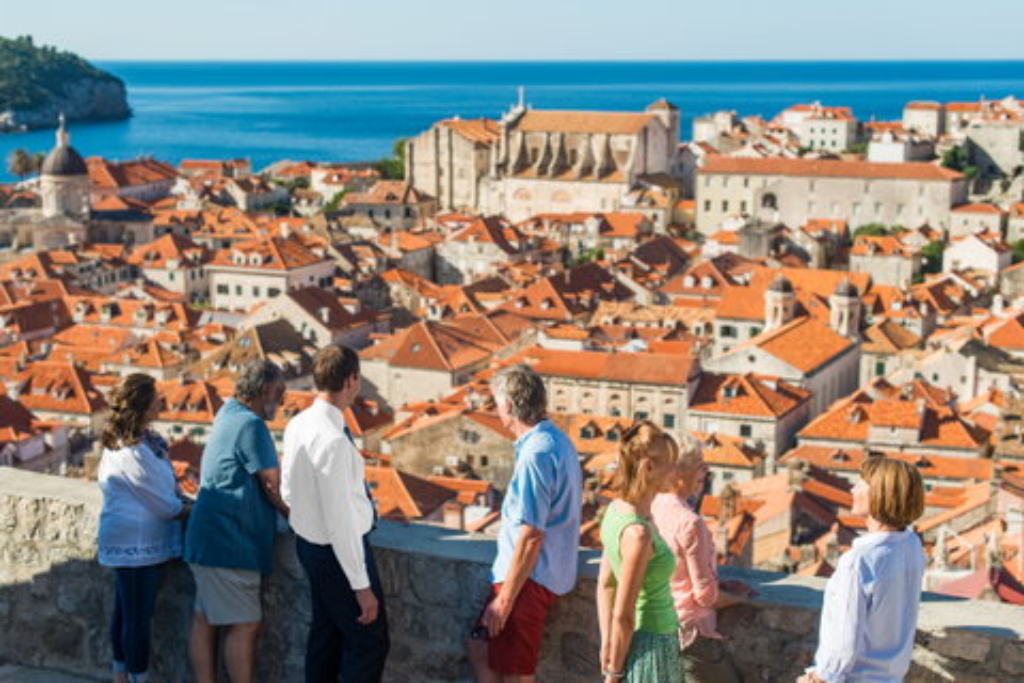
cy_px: 342
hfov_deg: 39.6
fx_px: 1422
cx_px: 512
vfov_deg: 27.0
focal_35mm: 50
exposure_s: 1/1250
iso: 100
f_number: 4
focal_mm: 50
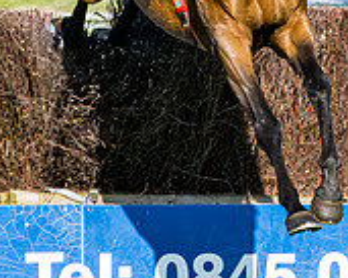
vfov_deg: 2.4
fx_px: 6750
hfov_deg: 3.0
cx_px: 277
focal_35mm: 655
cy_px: 19
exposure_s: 1/2000
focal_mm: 92
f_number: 4
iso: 200
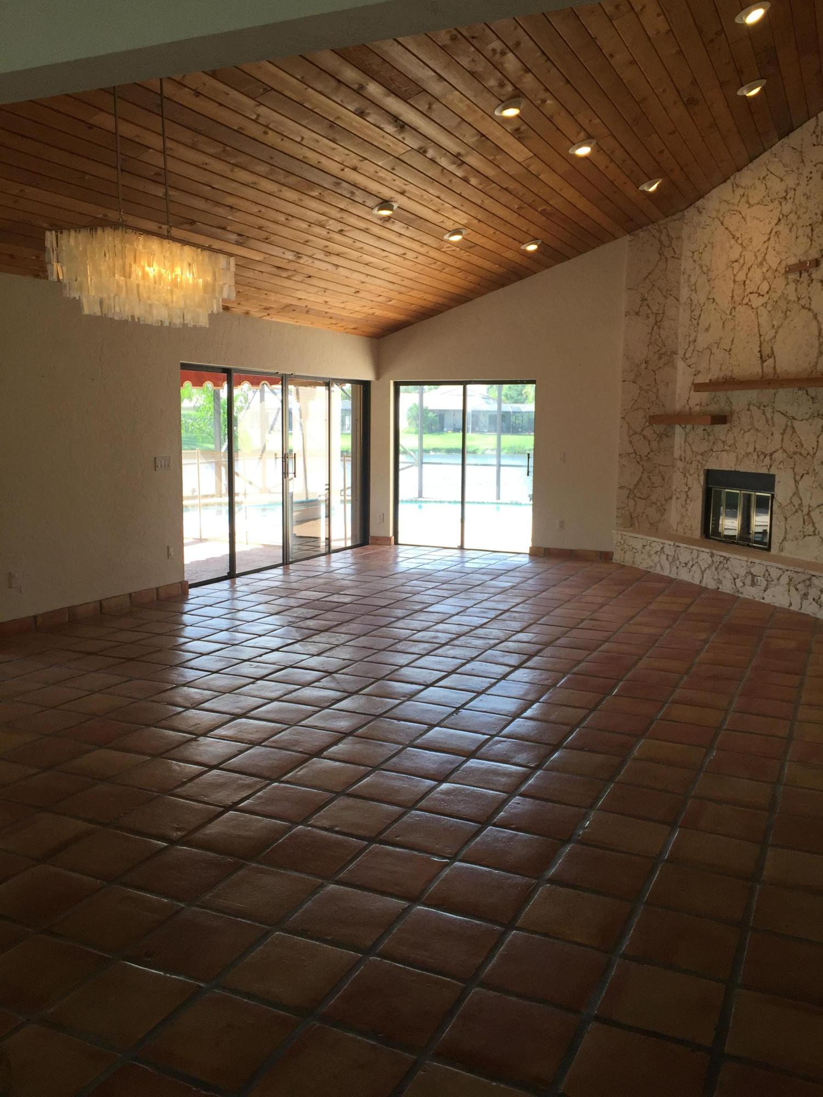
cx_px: 412
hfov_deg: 48.2
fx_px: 919
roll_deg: -0.6
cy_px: 548
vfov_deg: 61.7
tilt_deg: -5.3
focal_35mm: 29
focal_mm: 4.15
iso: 50
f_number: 2.2
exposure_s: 1/120
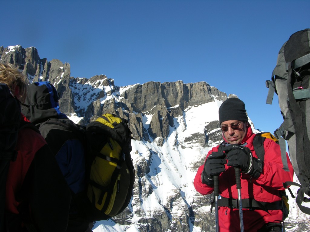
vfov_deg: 40.7
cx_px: 155
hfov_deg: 52.6
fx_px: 313
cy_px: 116
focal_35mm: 35
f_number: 7.1
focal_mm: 8.9
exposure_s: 1/202
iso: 50
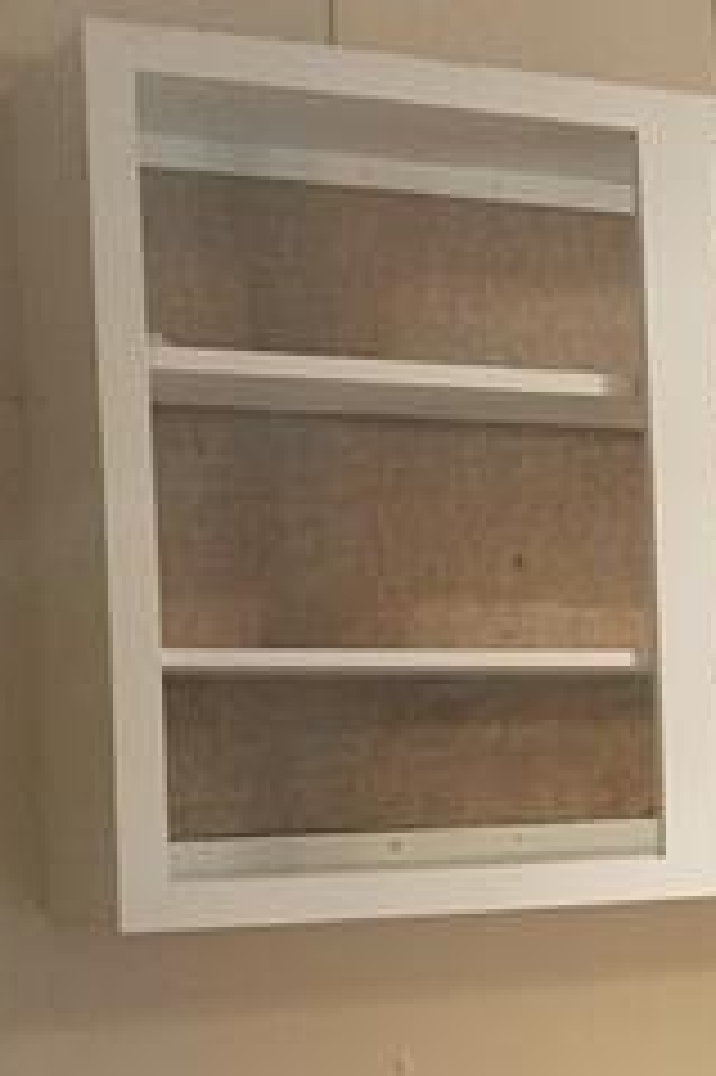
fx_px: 2599
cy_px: 792
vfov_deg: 23.2
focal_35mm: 87
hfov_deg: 14.5
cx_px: 1099
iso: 160
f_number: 1.7
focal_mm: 4.2
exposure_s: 1/40
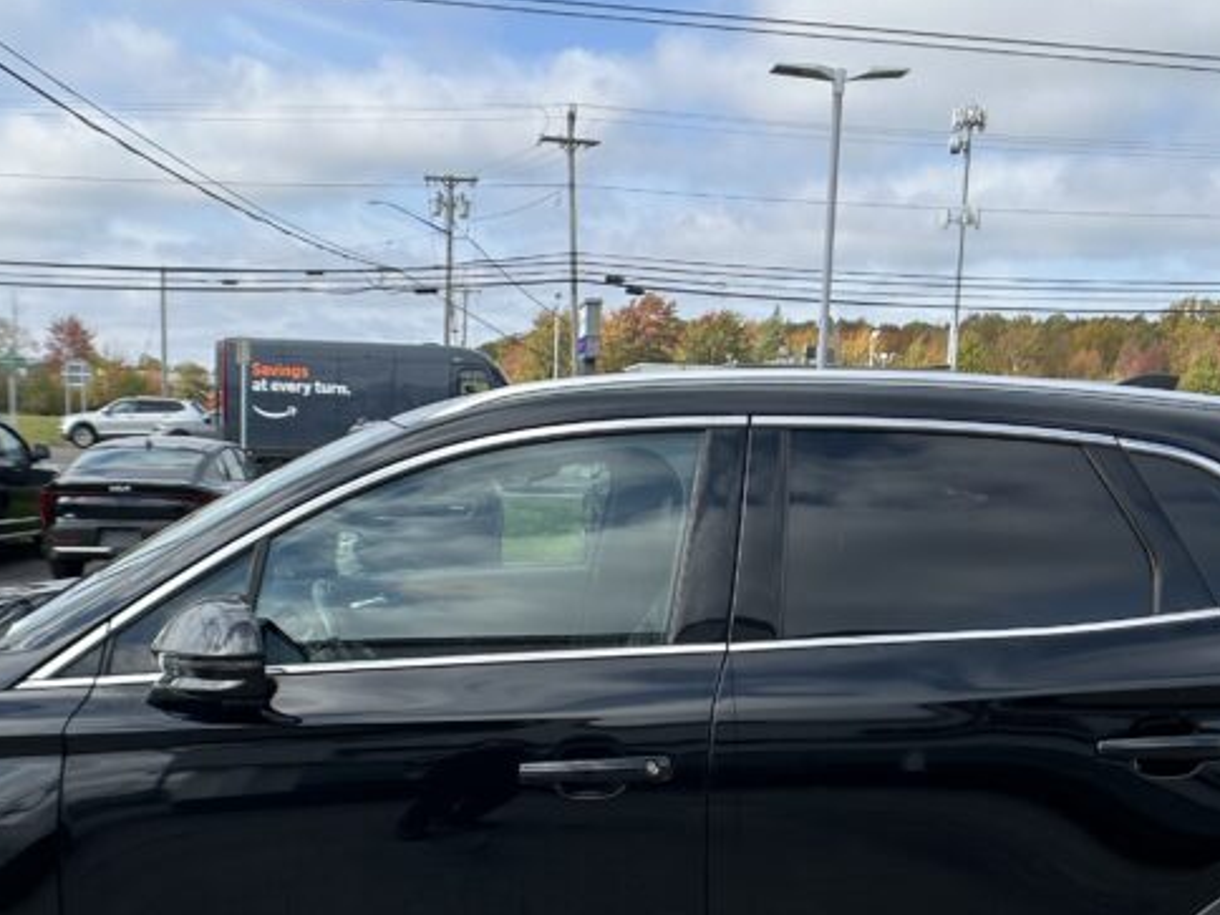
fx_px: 1938
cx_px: 524
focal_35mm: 55
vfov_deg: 26.4
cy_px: 633
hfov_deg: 34.9
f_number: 1.5
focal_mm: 5.7
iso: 50
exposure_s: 1/2695
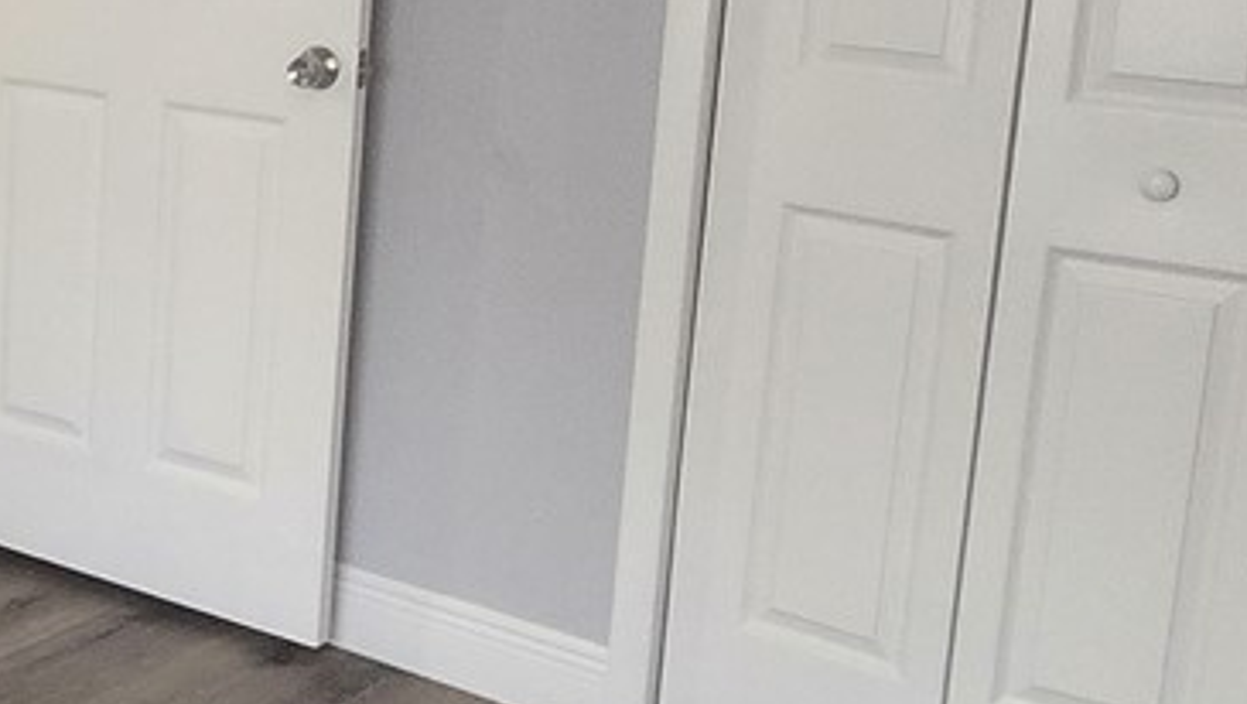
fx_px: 2052
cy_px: 62
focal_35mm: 62
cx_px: -263
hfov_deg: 29.0
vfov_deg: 19.1
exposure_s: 1/60
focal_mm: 1.74
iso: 250
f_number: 2.2
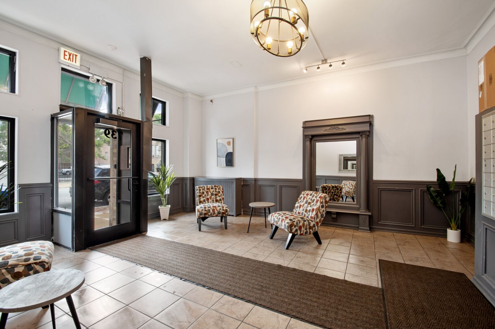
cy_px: 164
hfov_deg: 100.4
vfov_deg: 77.2
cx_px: 248
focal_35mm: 15
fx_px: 206
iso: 100
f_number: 10
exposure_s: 1/2
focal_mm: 10
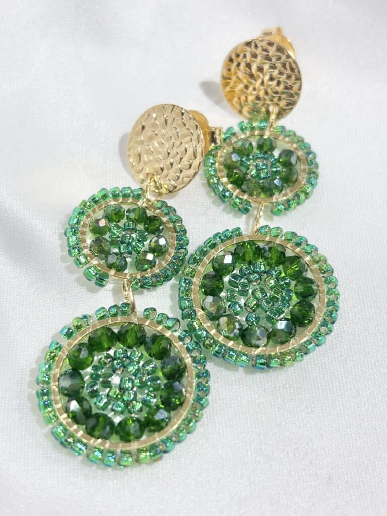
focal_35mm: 52
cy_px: 258
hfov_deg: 28.0
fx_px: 775
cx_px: 194
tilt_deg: -50.1
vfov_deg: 36.8
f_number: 1.6
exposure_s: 1/153
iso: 32
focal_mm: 5.96
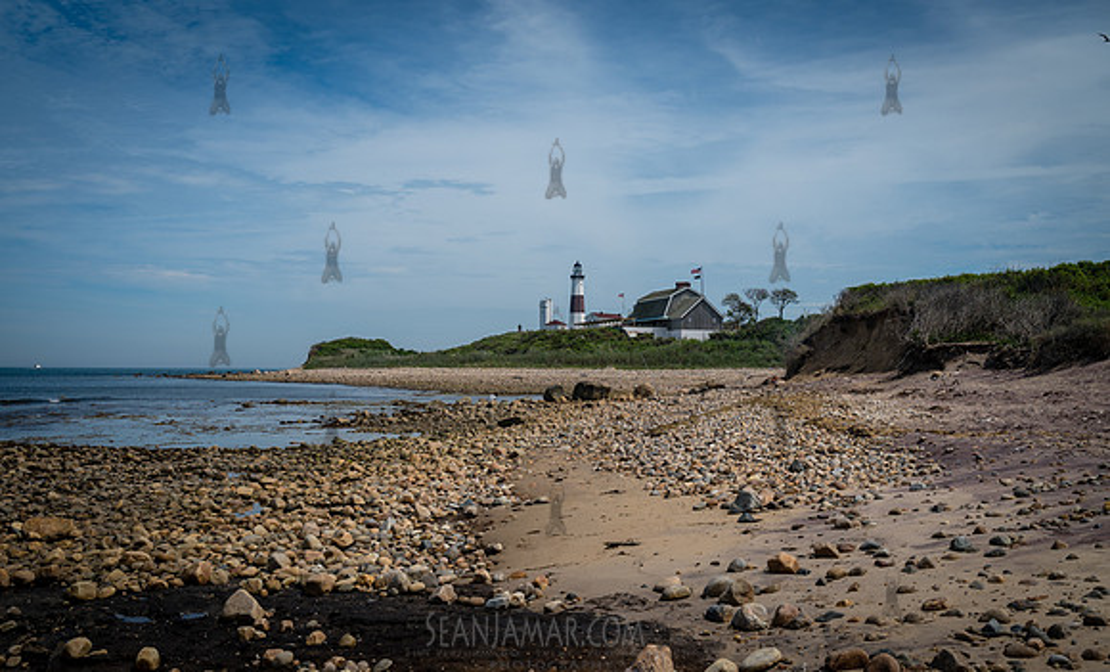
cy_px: 366
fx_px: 1106
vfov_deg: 33.8
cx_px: 549
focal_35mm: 37
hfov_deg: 53.3
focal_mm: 35
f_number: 5
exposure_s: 1/1600
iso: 125
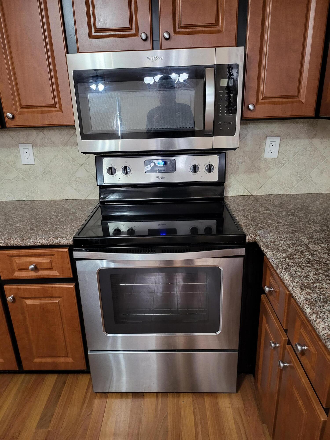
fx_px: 305
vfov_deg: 71.6
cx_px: 165
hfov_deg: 56.8
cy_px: 220
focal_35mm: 24
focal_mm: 5
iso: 400
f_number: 1.8
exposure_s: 1/40
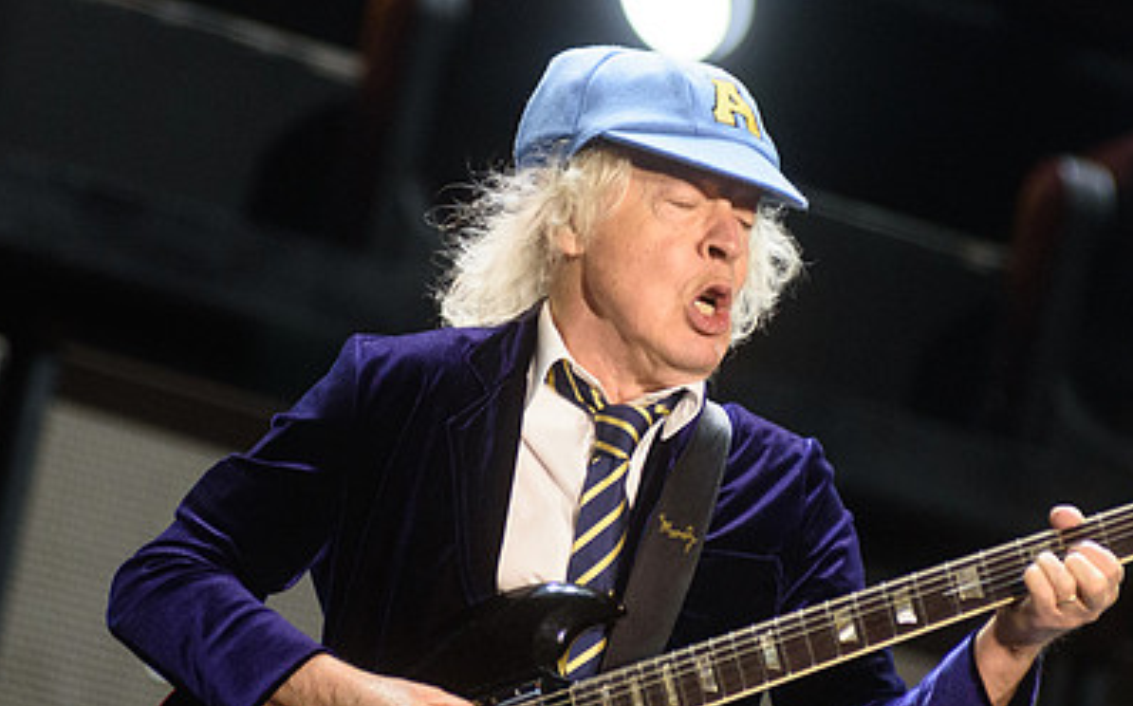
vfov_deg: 3.1
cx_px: 474
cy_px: 203
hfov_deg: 5.0
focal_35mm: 422
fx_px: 13019
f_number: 4
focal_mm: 200
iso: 2500
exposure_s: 1/800
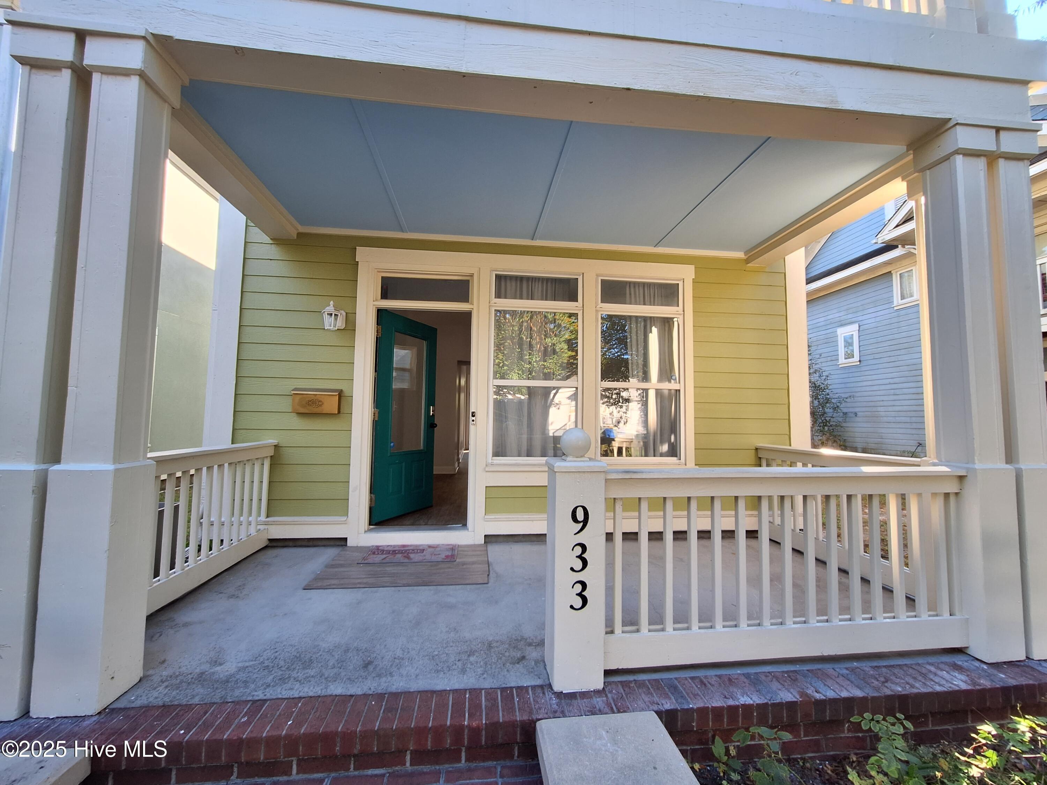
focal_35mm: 13
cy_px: 392
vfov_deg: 89.9
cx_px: 524
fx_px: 393
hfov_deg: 106.2
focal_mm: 1.74
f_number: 2.2
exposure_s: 1/120
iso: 50
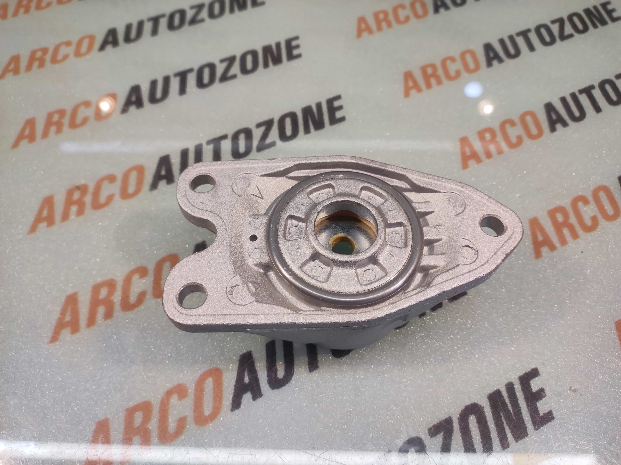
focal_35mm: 17
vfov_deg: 74.7
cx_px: 310
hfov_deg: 91.1
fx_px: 305
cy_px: 232
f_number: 1.79
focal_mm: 4.74
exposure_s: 1/50
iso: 155
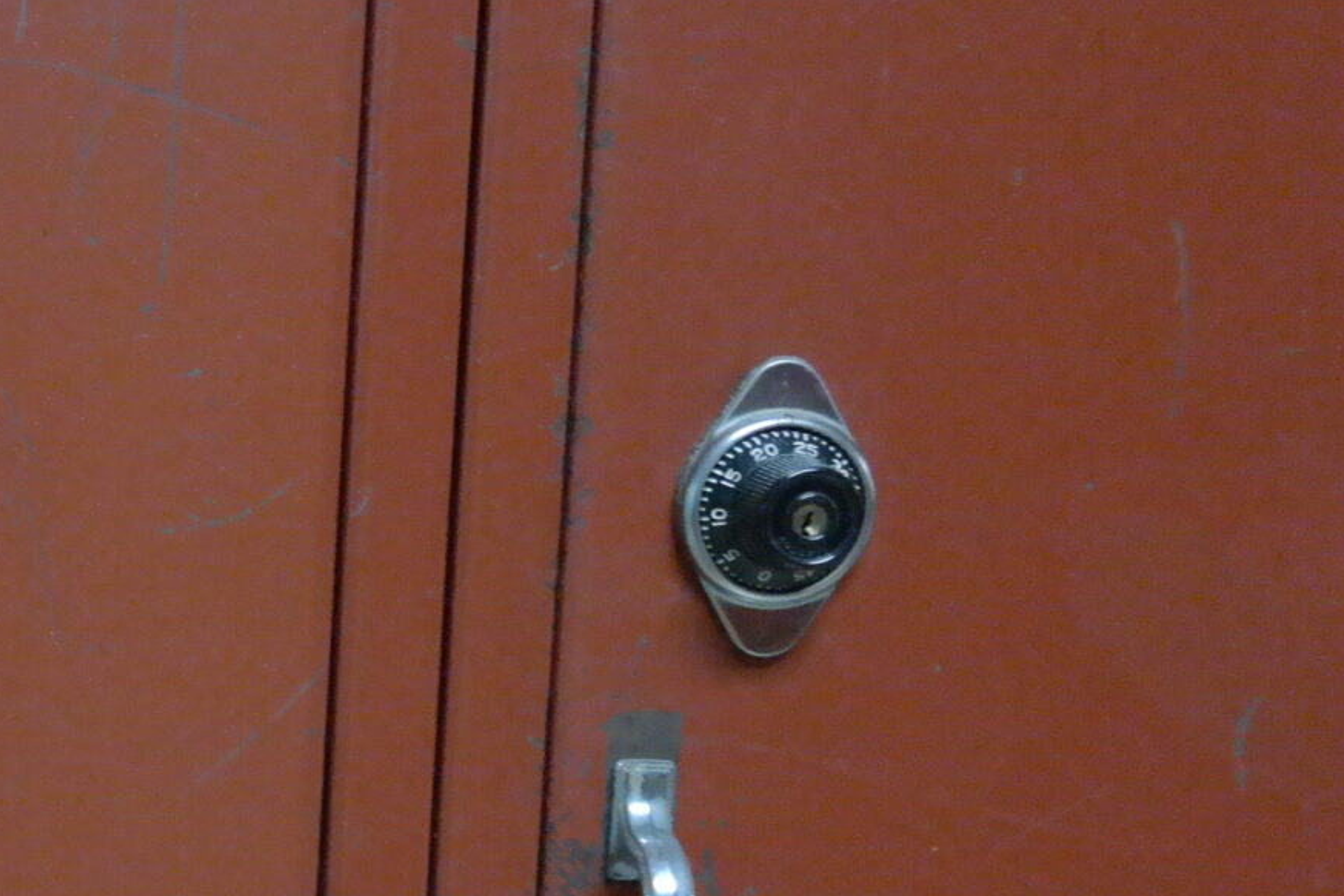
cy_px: 844
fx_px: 3285
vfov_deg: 15.3
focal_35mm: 88
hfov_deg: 20.2
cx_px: -625
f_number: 3.5
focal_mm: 20
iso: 3200
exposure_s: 1/30
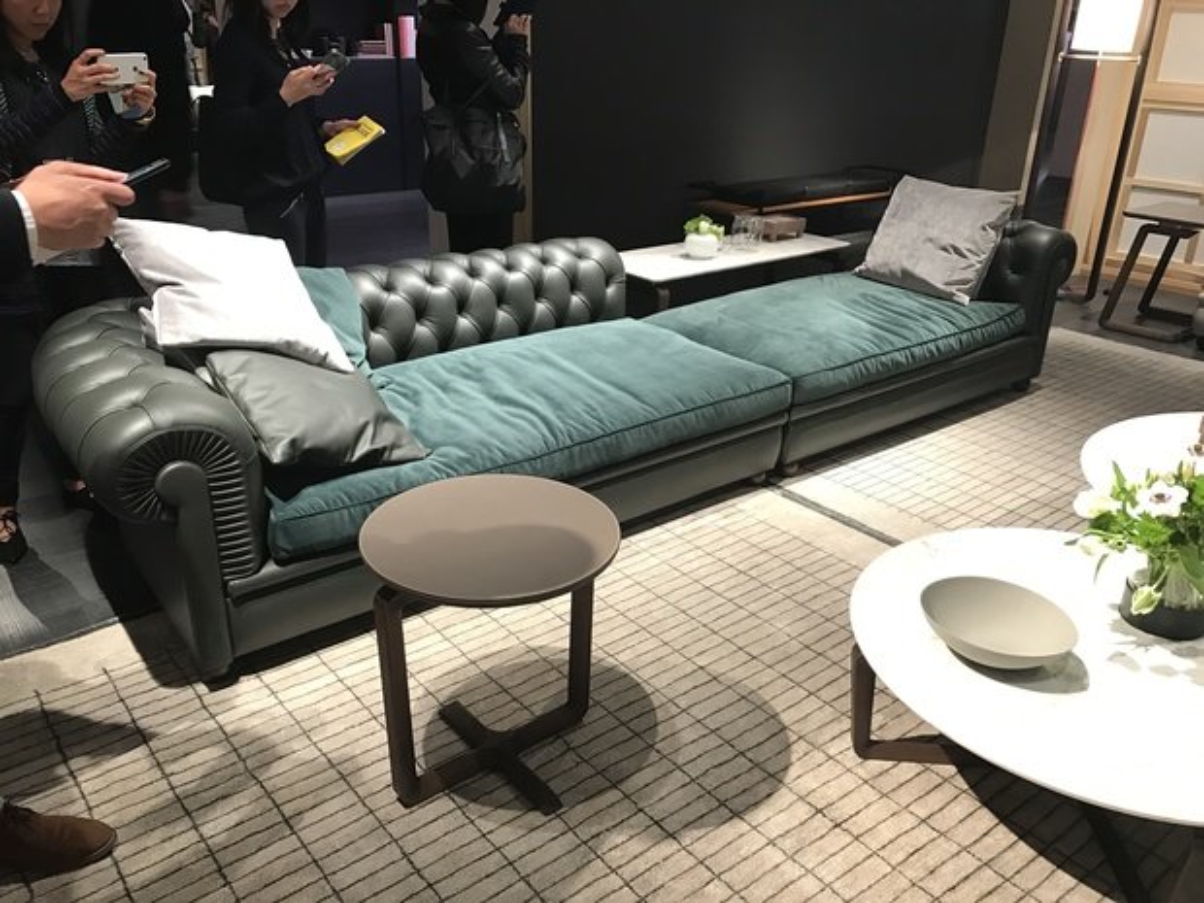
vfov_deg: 49.7
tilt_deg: -23.7
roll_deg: -2.1
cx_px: 602
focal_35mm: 28
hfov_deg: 63.4
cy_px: 452
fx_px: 974
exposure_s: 1/17
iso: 50
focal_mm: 3.99
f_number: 1.8
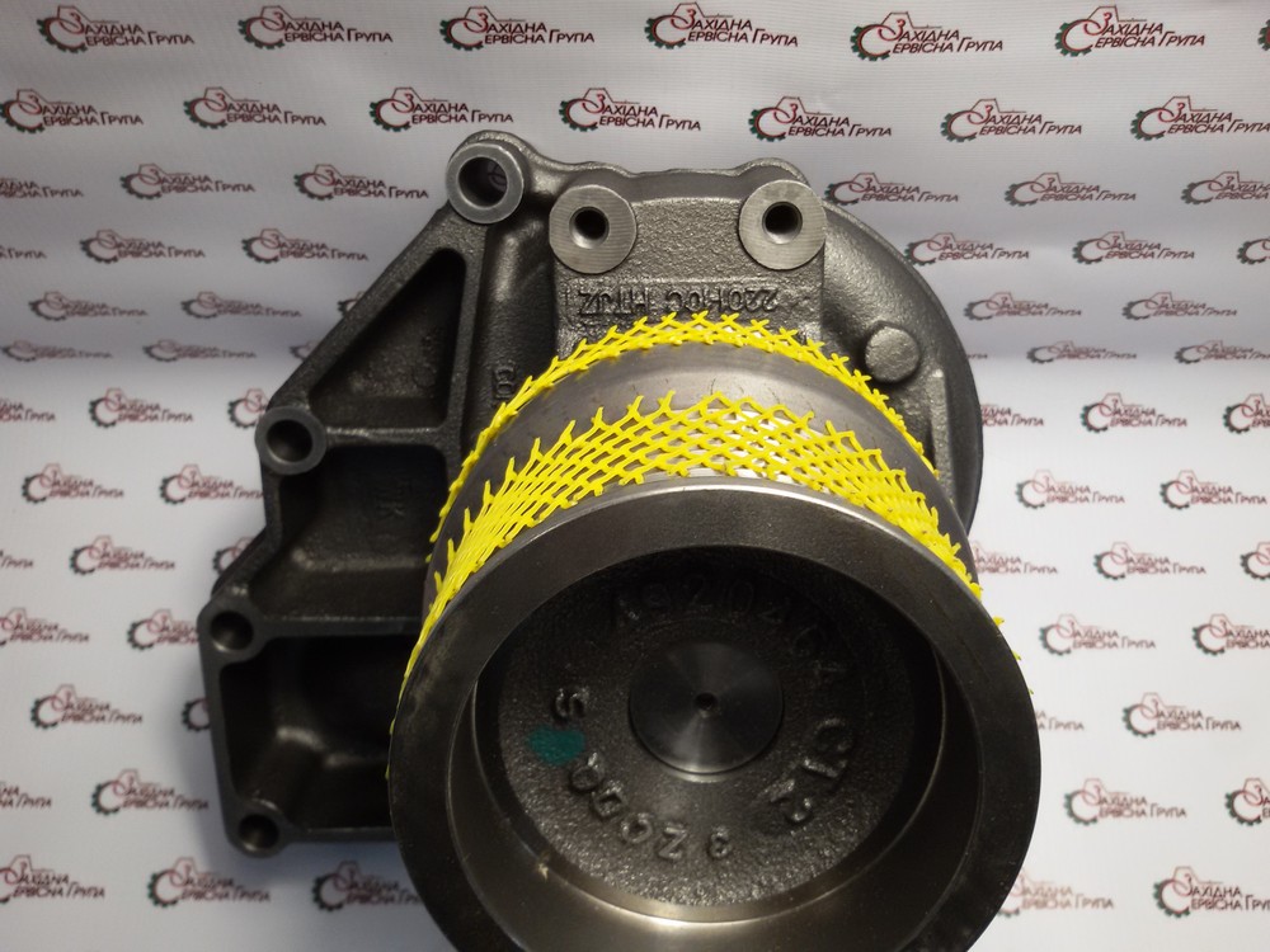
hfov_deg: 58.4
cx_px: 635
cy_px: 476
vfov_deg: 45.4
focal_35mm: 31
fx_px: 1137
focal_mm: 2.93
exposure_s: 1/33
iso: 40
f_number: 2.4
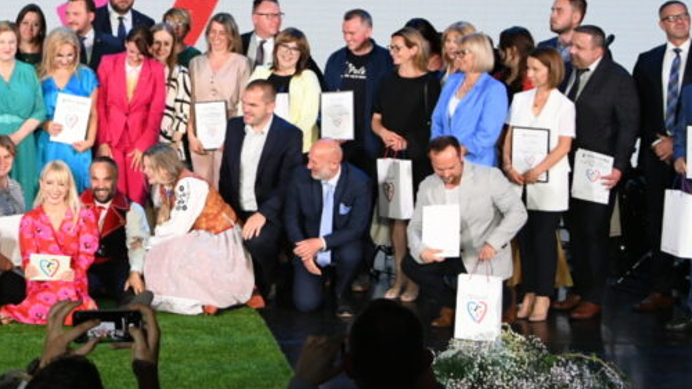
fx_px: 1890
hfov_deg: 20.6
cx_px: 165
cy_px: 47
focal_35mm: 103
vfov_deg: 11.7
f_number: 5.6
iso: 1600
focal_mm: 28
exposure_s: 1/125
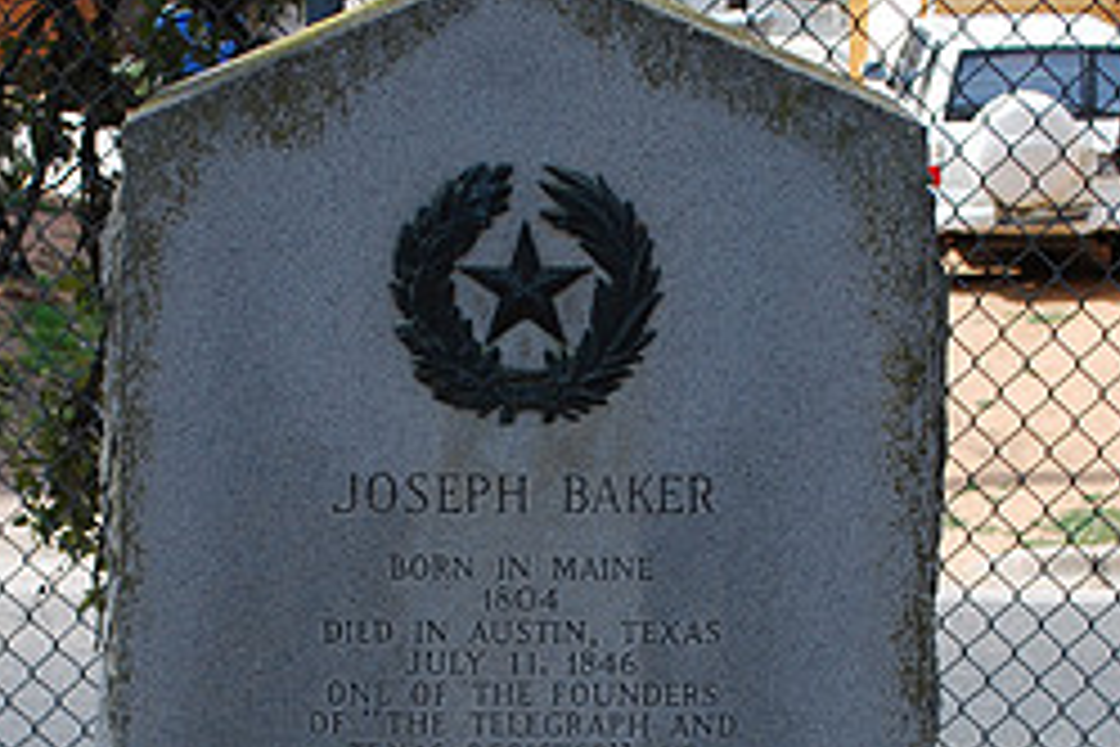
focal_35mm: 98
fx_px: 3049
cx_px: 531
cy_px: 716
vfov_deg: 13.8
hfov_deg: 20.8
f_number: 6.3
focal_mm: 28
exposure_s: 1/160
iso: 100
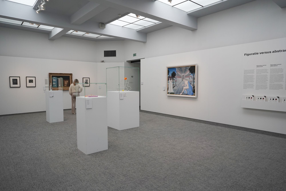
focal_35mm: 24
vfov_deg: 53.1
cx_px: 143
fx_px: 191
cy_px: 96
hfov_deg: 73.7
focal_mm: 24
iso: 800
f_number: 5.6
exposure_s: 1/100
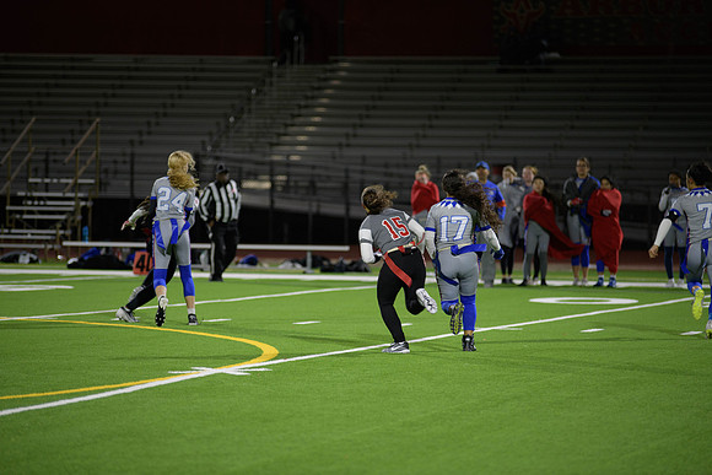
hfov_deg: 12.4
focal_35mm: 165
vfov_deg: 8.3
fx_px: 3264
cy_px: 238
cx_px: 356
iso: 900
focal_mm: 165
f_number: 2.8
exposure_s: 1/200
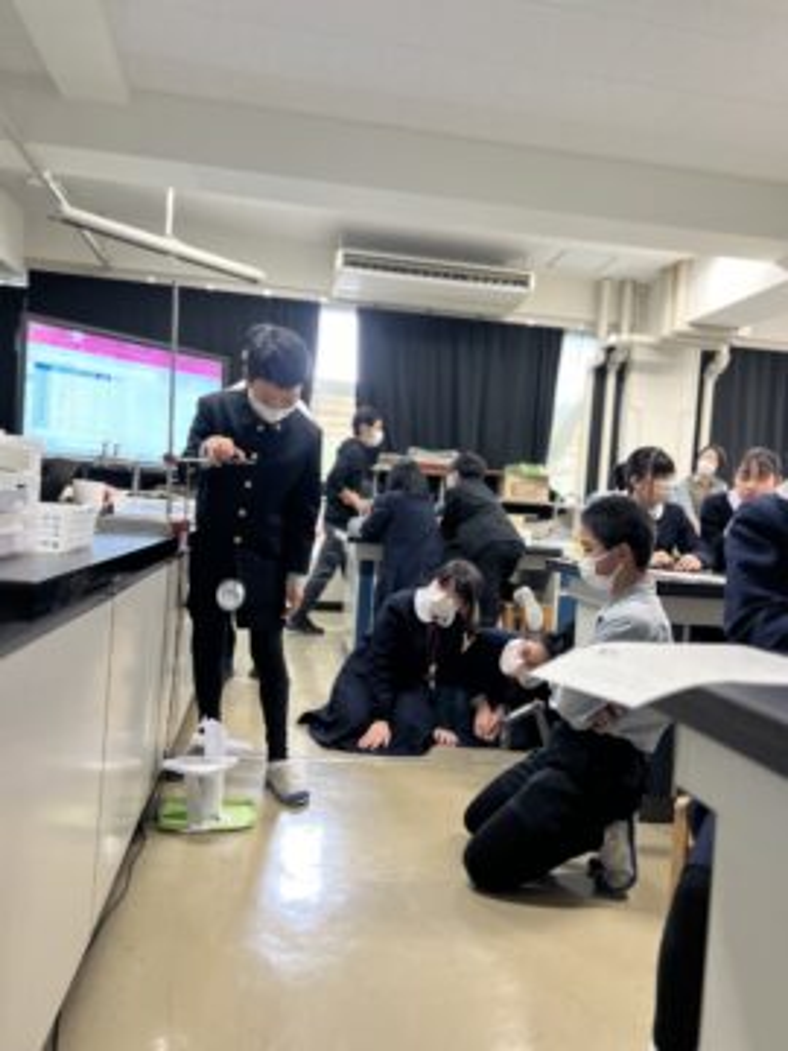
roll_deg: -3.3
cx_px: 394
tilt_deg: +1.1
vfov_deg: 67.3
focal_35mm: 26
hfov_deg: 53.1
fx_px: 789
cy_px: 526
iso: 125
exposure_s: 1/60
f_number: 1.5
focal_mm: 5.7
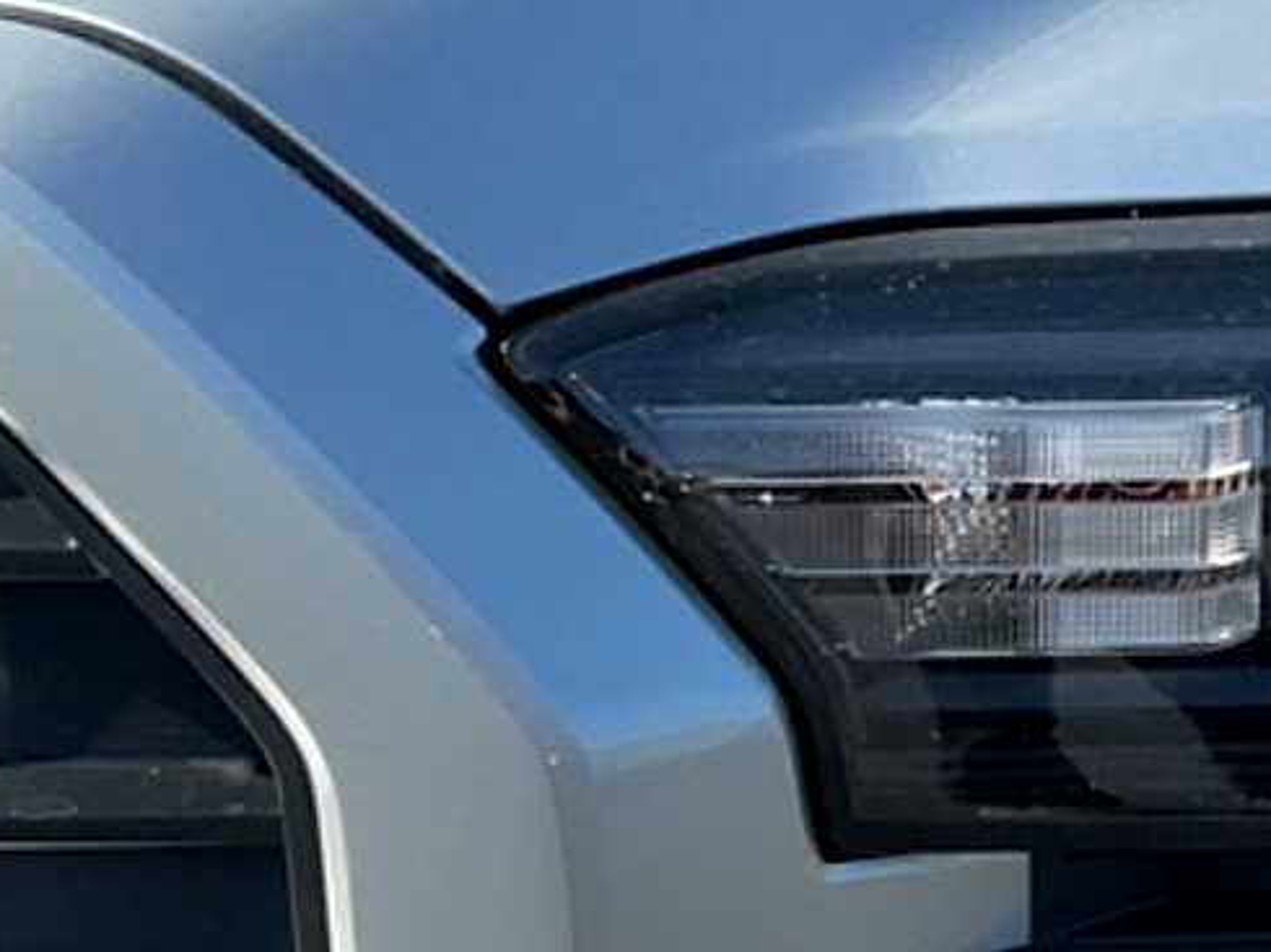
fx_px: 3597
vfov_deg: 15.0
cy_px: 724
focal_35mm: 98
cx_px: 1634
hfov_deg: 18.7
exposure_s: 1/804
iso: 25
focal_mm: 3
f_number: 1.8
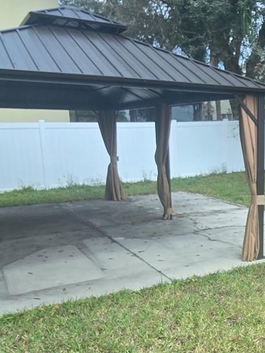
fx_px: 387
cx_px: 268
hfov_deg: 34.2
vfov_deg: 48.8
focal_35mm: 38
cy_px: 200
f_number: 2.2
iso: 50
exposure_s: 1/957
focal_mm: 2.2
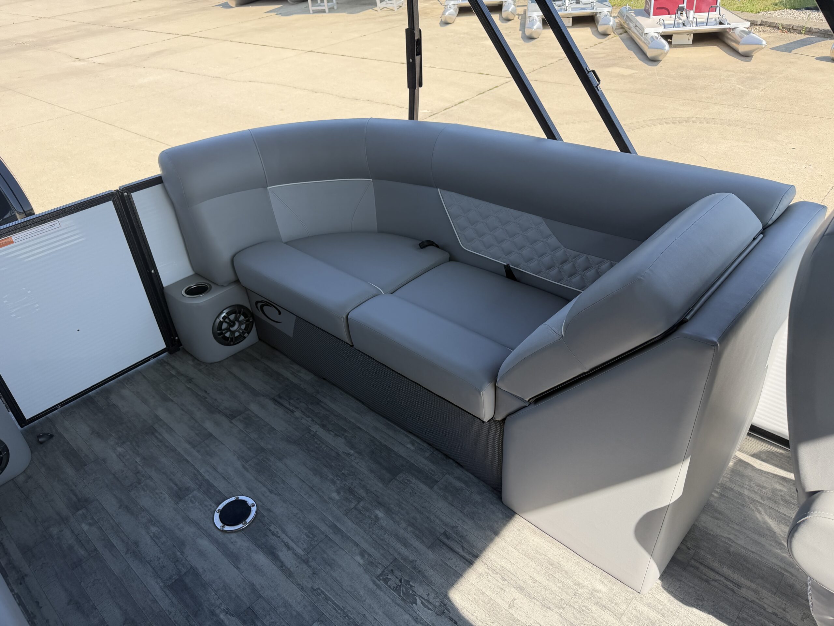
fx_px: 578
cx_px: 417
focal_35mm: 24
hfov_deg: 71.6
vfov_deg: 56.8
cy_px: 313
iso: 80
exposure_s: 1/1653
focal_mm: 6.76
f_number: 1.78
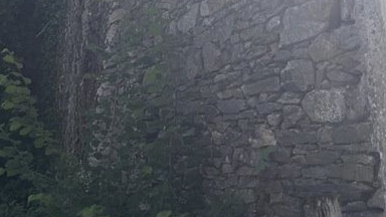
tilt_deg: +19.4
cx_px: 147
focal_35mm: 59
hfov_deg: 35.3
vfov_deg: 19.4
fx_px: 604
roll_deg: +1.4
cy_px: -33
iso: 50
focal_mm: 5.1
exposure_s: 1/1672
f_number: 1.6
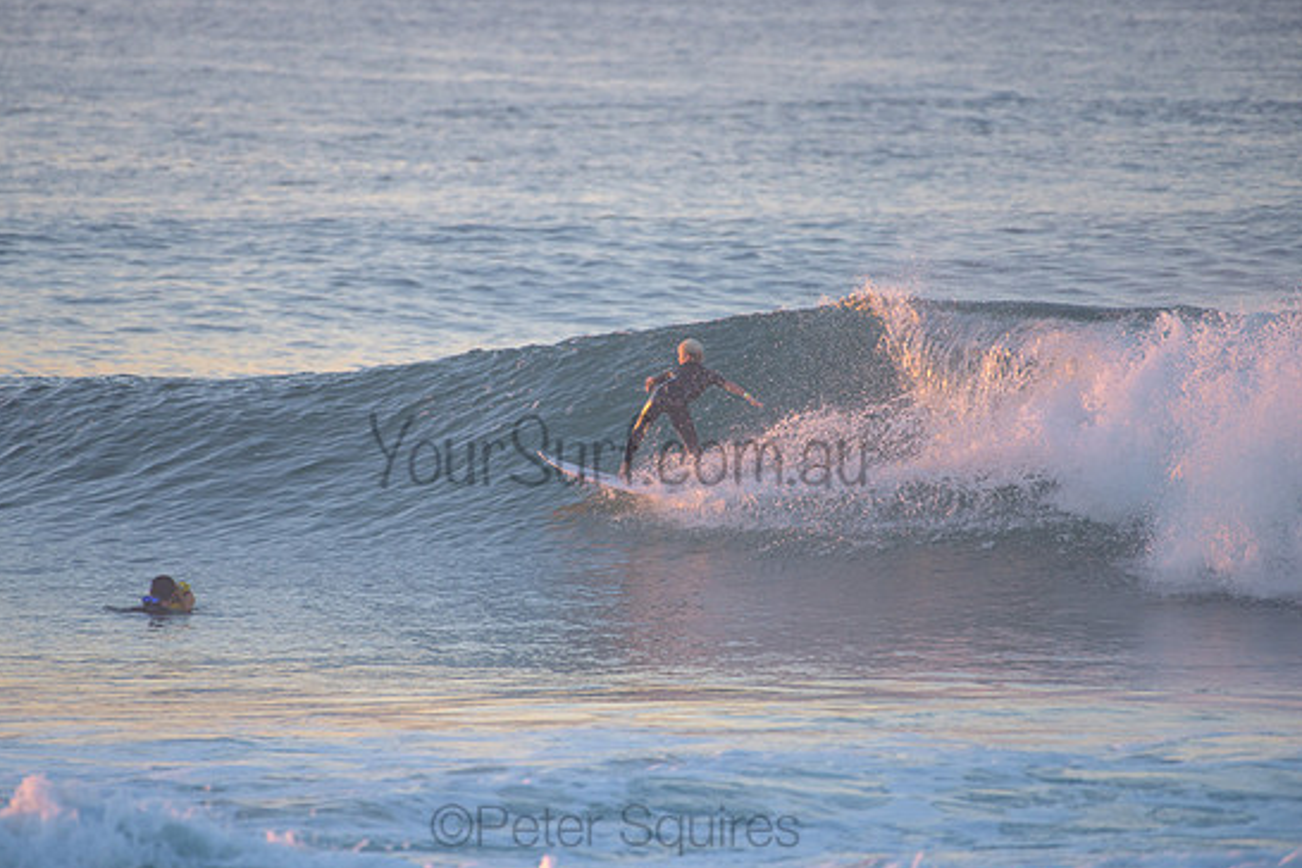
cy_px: 430
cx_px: 615
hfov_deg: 3.8
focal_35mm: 548
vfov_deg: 2.5
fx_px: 19818
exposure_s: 1/400
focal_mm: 500
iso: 500
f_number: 5.6
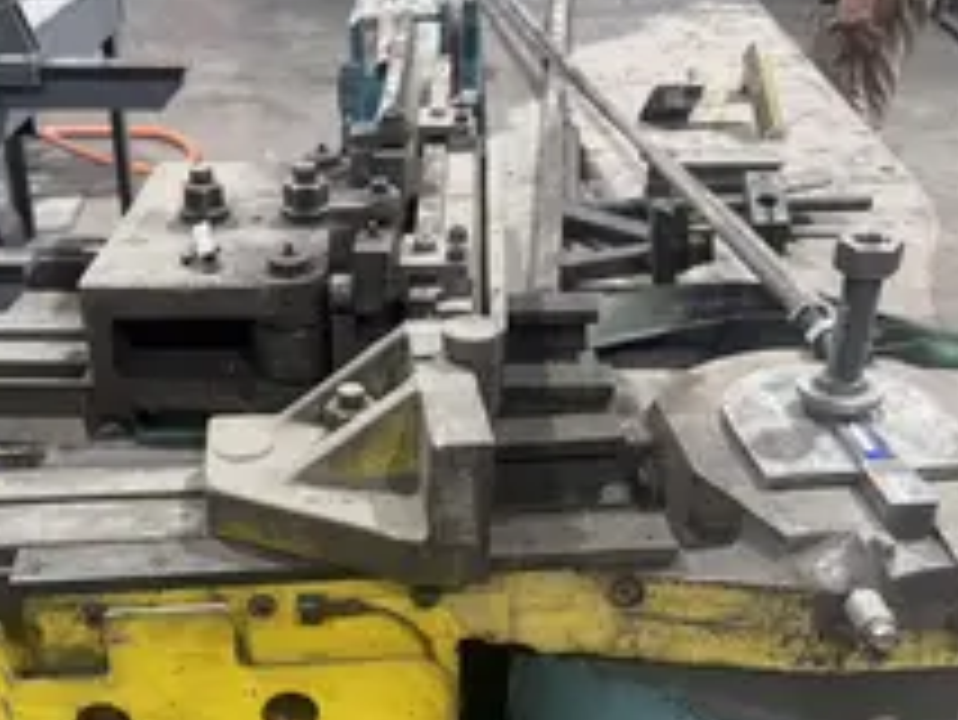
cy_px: 621
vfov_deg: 31.0
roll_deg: +2.3
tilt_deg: -36.9
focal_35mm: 45
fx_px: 1246
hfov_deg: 41.6
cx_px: 328
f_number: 1.78
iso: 250
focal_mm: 6.76
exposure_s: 1/60
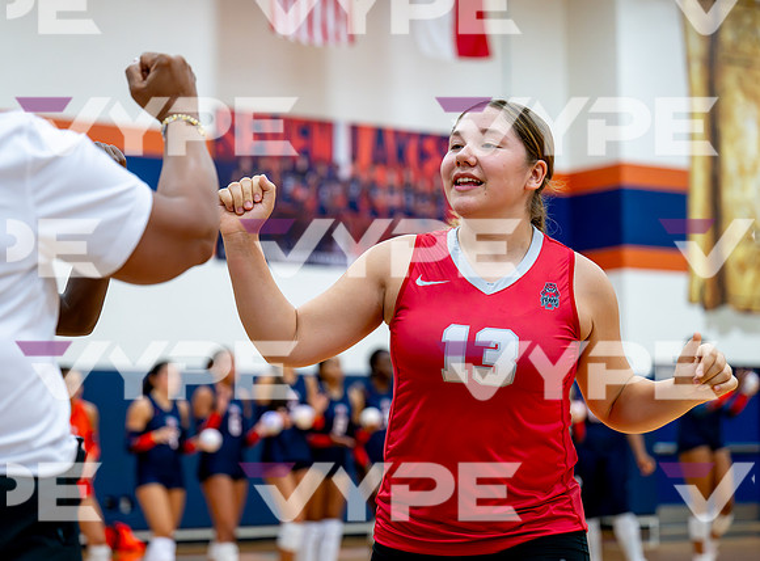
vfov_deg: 17.2
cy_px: 279
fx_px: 1854
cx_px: 354
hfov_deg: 23.2
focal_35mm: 85
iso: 2800
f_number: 2.8
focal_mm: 71
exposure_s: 1/800
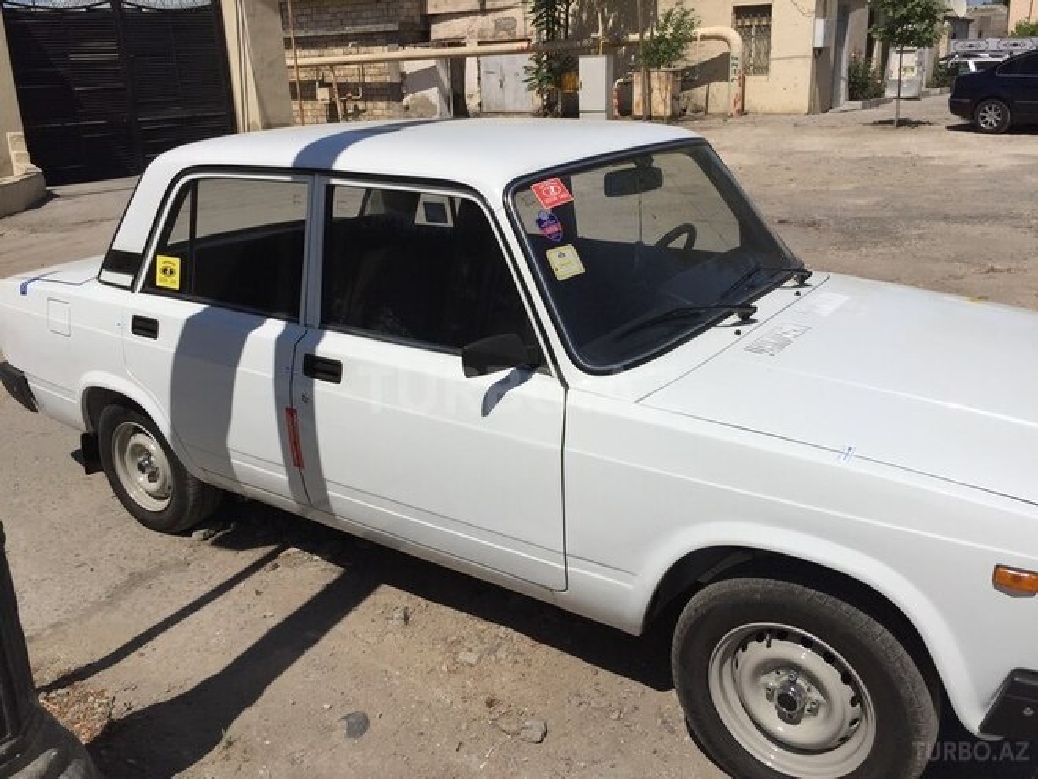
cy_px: 390
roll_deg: +1.7
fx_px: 870
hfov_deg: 61.7
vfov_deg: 48.2
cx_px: 519
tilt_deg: -17.6
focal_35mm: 29
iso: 32
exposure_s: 1/6623
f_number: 2.2
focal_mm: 4.15
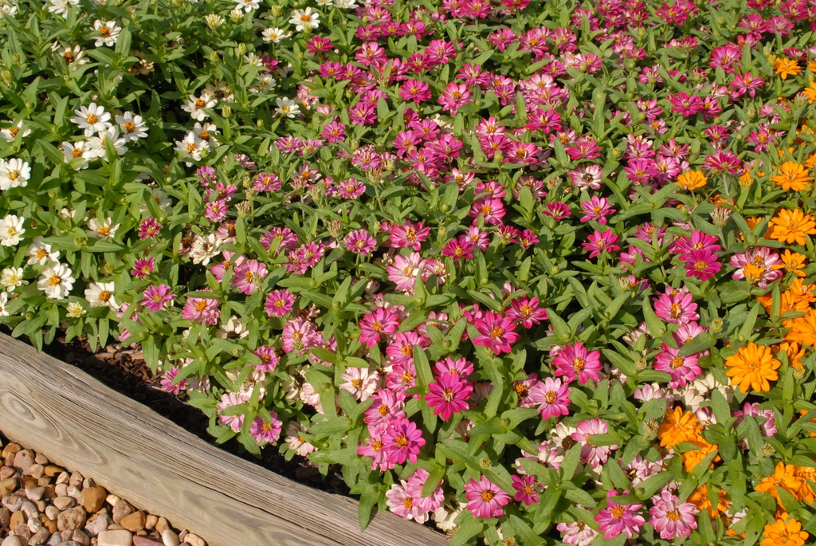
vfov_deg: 32.0
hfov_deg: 46.4
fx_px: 953
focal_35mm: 42
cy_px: 273
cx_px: 408
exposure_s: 1/500
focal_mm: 28
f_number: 11
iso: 400
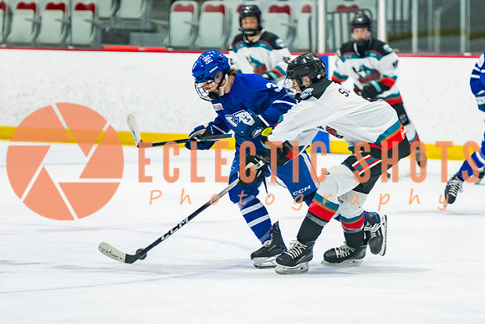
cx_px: 284
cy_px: 166
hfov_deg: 6.7
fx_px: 4147
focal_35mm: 308
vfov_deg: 4.5
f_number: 3.2
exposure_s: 1/1000
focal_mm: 150
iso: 1600
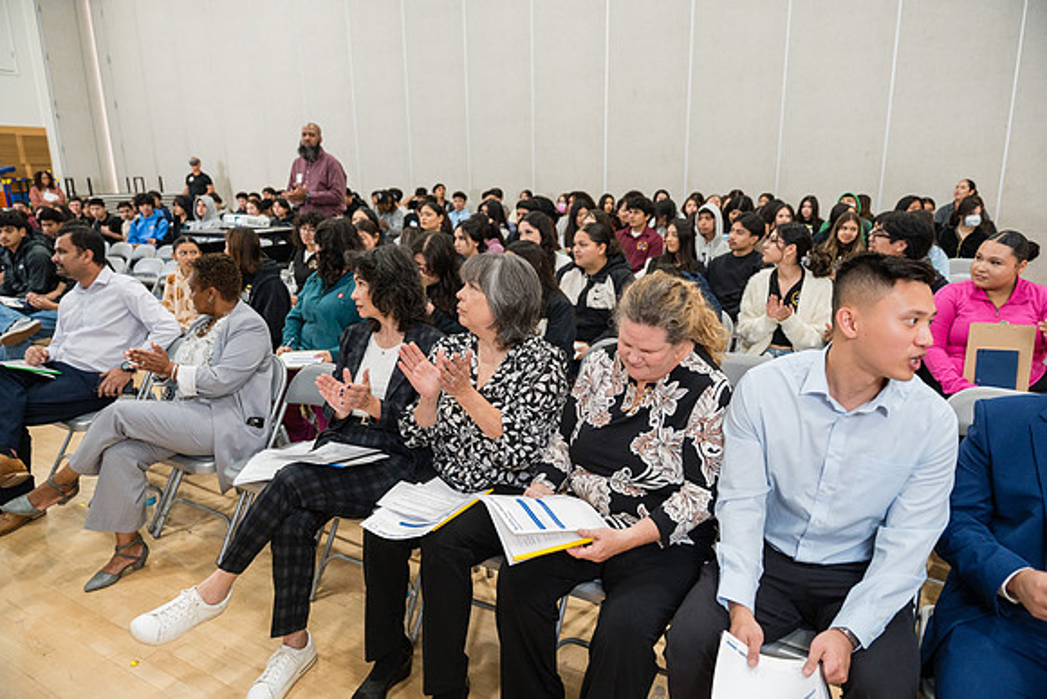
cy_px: 350
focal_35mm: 24
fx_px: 698
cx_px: 524
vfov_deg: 53.2
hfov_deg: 73.7
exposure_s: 1/250
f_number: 2.8
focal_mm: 24
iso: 1600
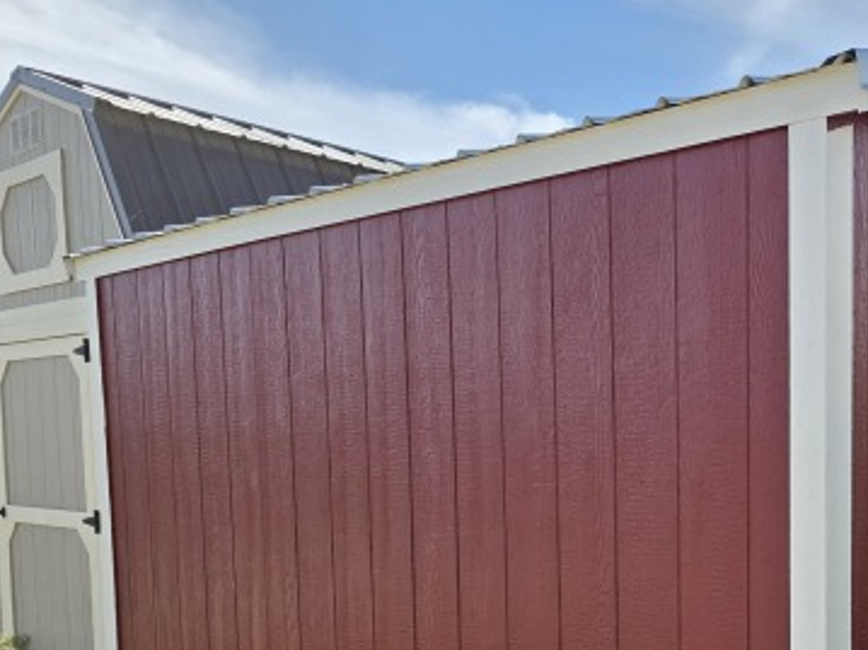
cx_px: 730
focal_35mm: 41
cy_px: 539
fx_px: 1028
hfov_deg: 43.0
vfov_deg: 33.9
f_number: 1.7
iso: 80
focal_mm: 6.3
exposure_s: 1/5778
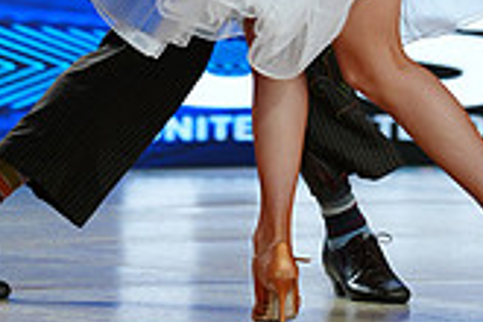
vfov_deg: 1.9
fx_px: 9458
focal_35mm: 705
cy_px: -430
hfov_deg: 2.9
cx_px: 332
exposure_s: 1/400
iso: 250
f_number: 2.8
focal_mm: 200
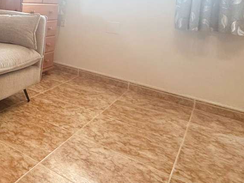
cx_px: -57
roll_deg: -3.6
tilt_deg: -3.3
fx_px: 261
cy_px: 5
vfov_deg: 35.4
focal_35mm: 37
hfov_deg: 36.8
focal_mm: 2.22
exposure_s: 1/100
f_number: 2.2
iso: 125
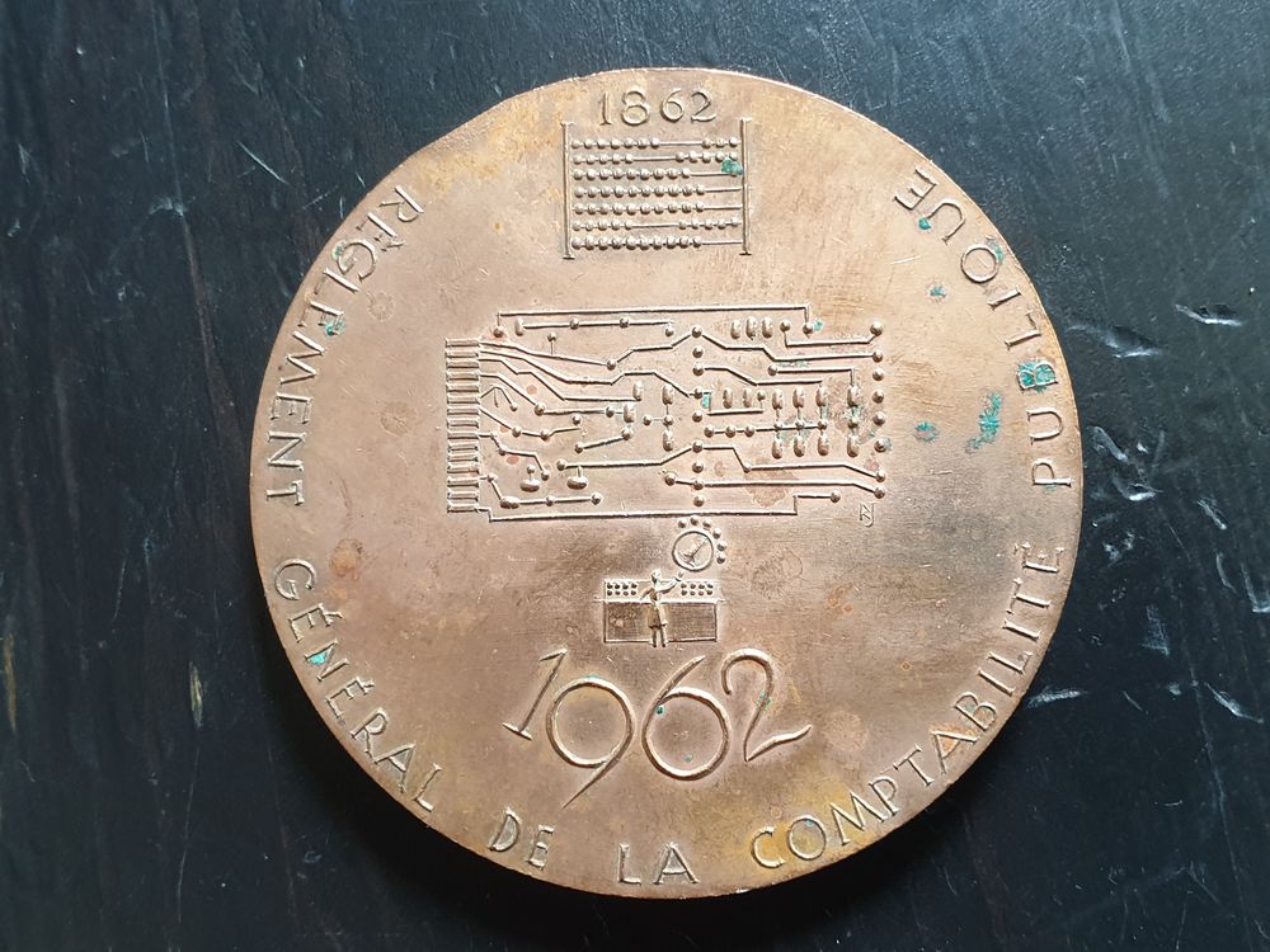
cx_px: 635
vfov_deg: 53.1
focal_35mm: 26
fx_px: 954
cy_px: 476
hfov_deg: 67.3
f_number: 2.4
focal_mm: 4.3
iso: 250
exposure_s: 1/34
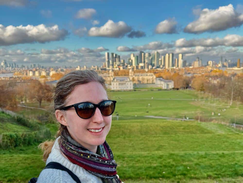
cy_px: 92
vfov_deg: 56.8
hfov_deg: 71.6
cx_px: 122
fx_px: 168
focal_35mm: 24
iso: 80
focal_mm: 6.76
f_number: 1.78
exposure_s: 1/1366
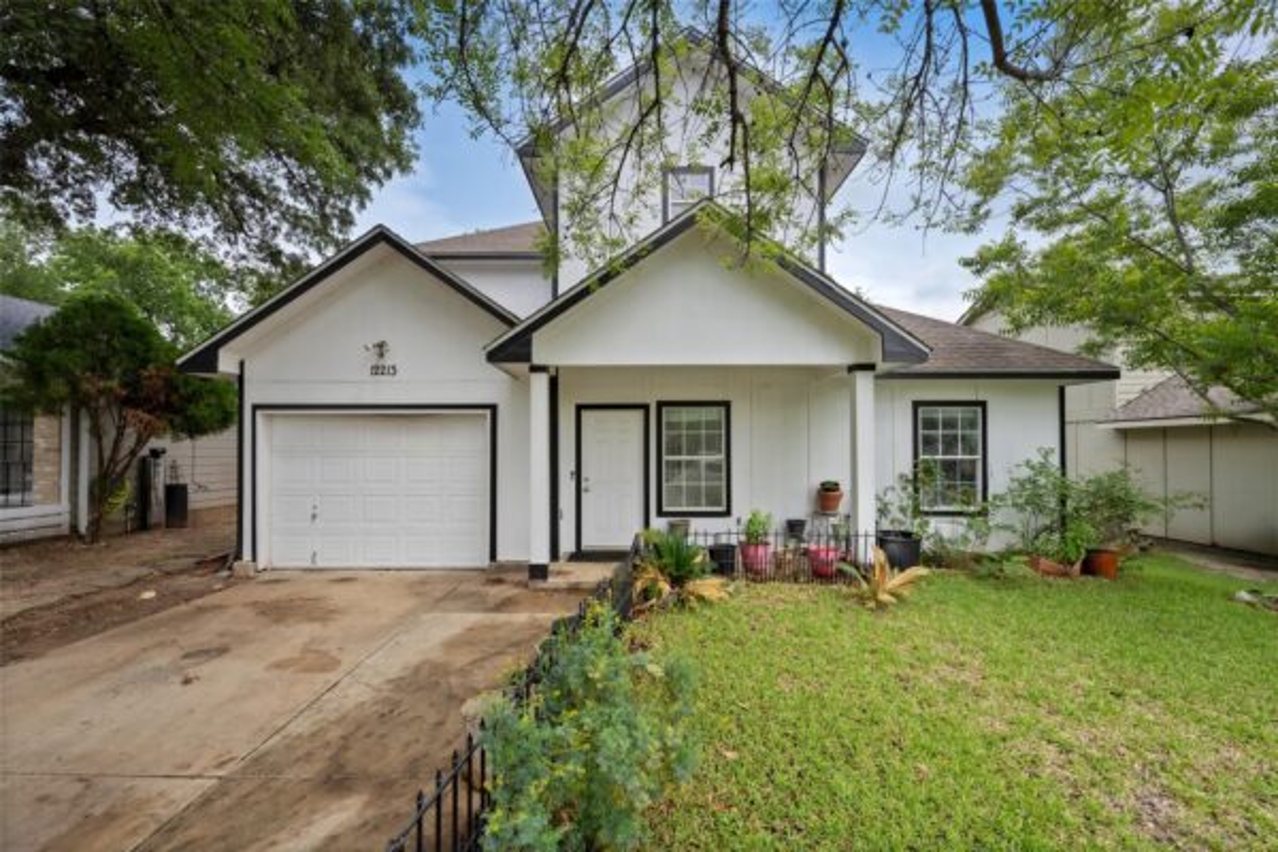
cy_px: 426
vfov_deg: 81.2
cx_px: 639
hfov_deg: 104.3
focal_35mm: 14
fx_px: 497
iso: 800
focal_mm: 14
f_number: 8
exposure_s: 1/3200
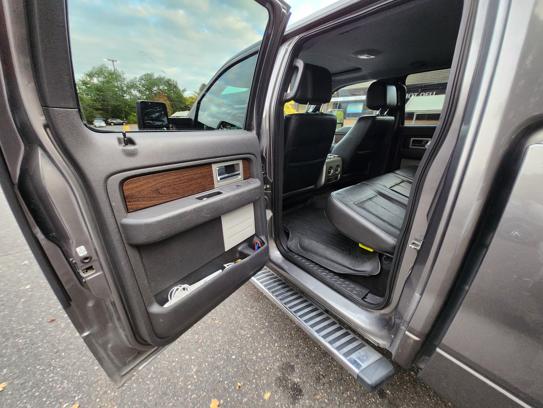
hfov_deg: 106.2
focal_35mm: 13
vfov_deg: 89.9
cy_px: 204
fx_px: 204
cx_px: 272
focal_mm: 1.74
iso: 200
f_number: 2.2
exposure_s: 1/60
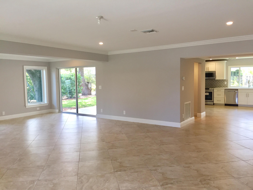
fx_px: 212
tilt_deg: -5.5
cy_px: 95
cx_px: 126
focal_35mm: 29
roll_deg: +0.2
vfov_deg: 48.2
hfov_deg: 61.7
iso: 32
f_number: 2.2
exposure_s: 1/33
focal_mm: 4.15
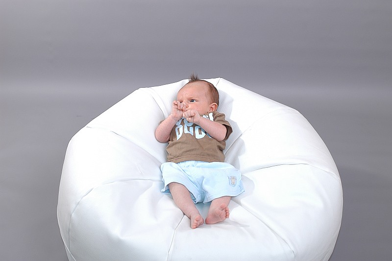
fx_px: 571
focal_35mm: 52
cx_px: 196
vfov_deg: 25.7
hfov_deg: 37.9
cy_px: 130
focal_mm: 35
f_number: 5
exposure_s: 1/100
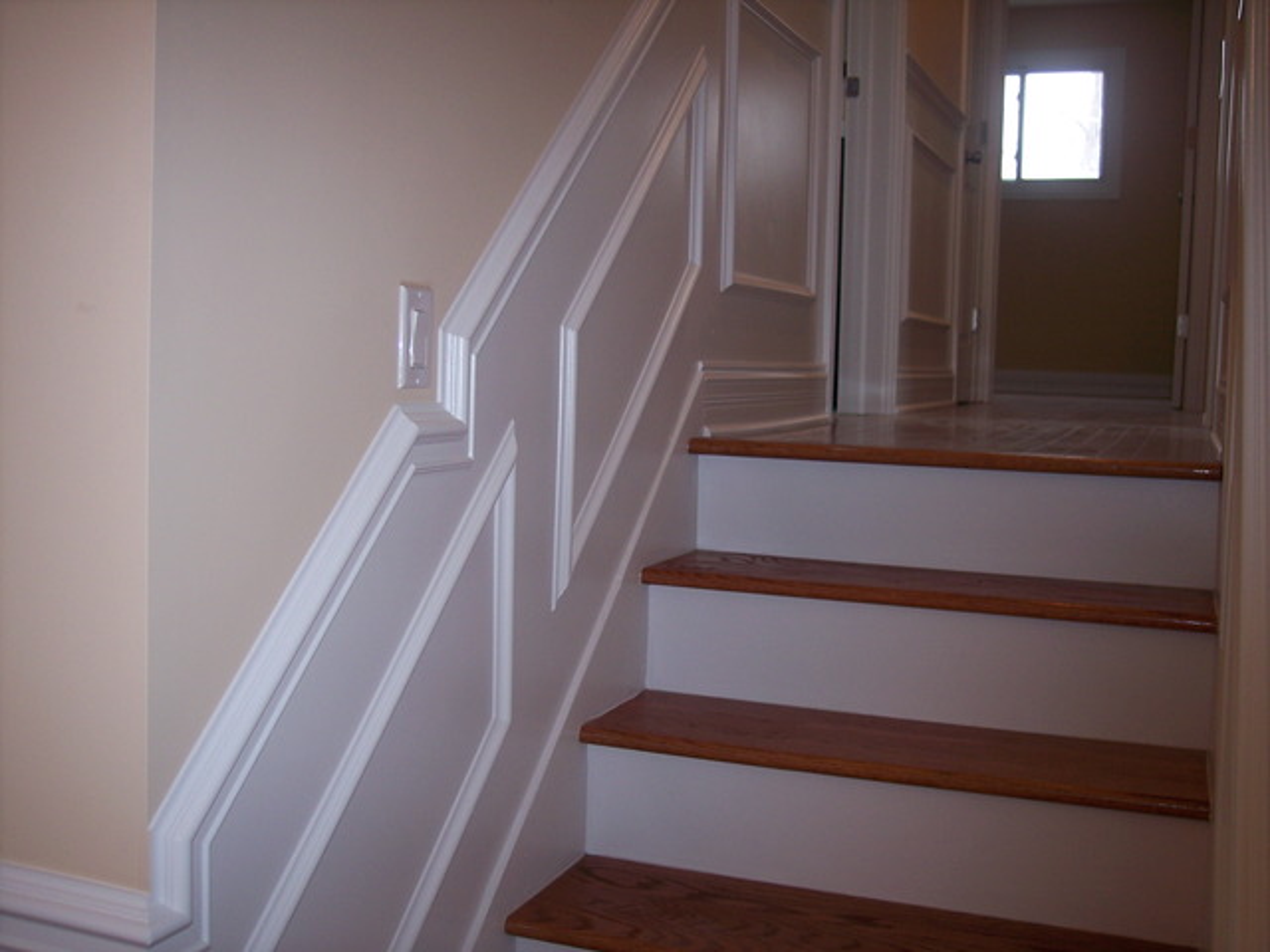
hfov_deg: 47.9
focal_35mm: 39
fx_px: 1431
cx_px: 635
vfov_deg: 36.8
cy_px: 476
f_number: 2.8
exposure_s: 1/60
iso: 100
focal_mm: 8
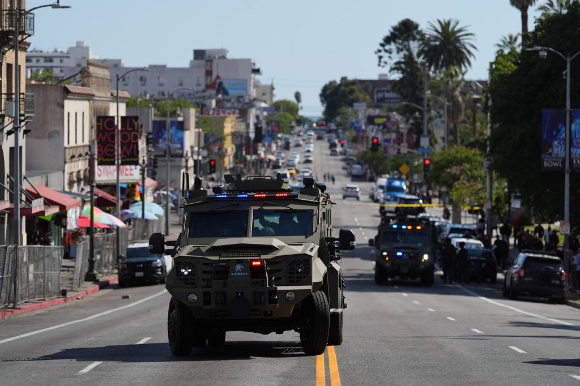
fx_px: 2078
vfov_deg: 10.6
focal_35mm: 129
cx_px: 290
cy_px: 193
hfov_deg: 15.9
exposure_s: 1/25600
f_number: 2.8
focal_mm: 129
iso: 640
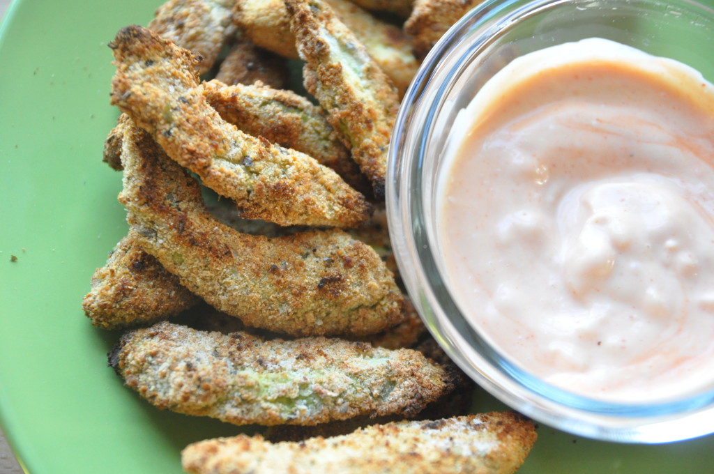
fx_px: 1426
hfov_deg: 28.1
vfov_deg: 18.9
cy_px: 237
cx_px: 357
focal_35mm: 72
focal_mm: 48
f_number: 3.2
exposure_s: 1/60
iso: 1600
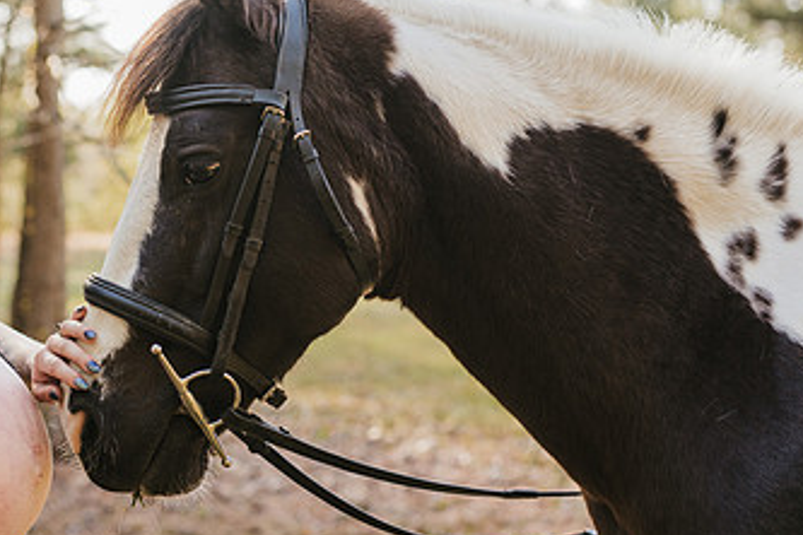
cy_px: 283
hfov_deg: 23.2
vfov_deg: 15.7
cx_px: 205
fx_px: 1940
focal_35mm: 87
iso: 100
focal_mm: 50
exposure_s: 1/200
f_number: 2.8
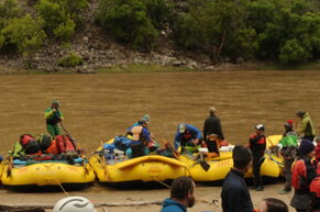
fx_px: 683
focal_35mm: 77
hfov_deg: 26.3
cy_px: 263
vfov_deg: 16.8
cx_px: 115
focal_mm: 28
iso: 400
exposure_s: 1/500
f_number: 6.3
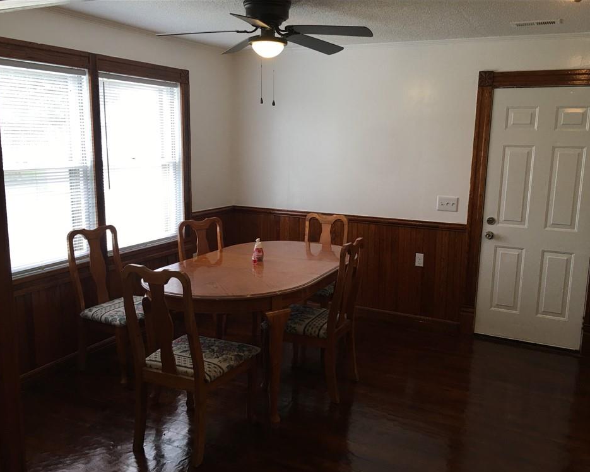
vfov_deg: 47.1
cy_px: 242
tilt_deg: -9.2
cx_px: 317
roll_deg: -1.7
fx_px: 541
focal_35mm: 31
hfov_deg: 57.1
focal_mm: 4.15
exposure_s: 1/30
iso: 25
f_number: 2.2
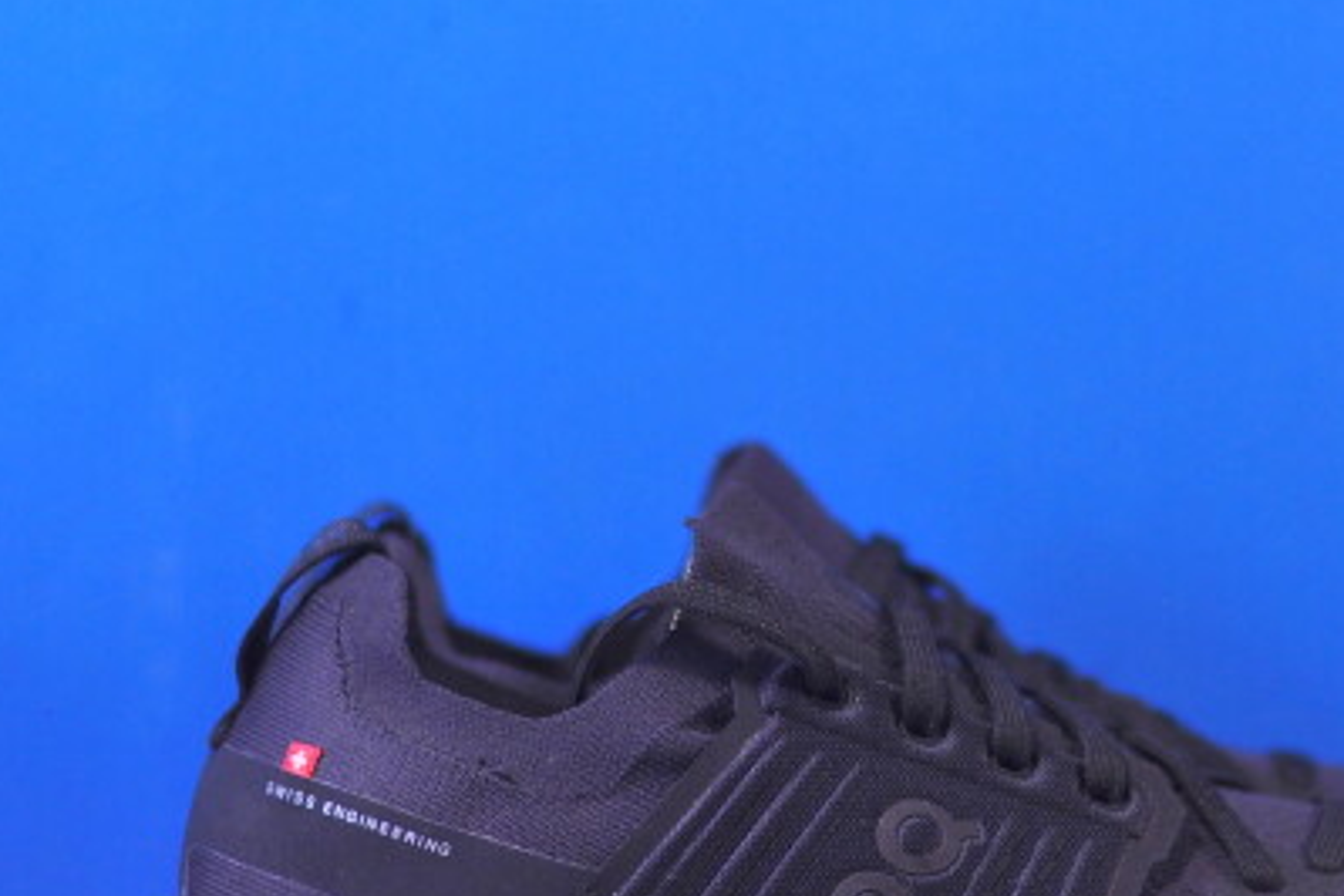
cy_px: 571
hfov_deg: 13.7
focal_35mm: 150
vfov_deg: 9.1
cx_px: 947
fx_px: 5600
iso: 250
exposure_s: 1/320
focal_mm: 50
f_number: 2.2
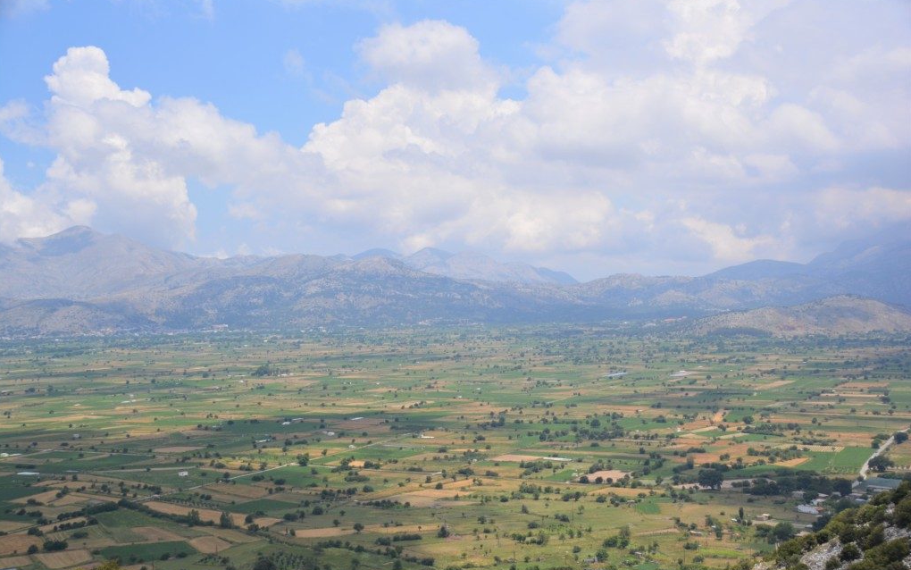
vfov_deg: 28.9
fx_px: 1105
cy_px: 299
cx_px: 455
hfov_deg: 44.8
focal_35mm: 45
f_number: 9
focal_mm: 29
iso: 100
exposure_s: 1/320
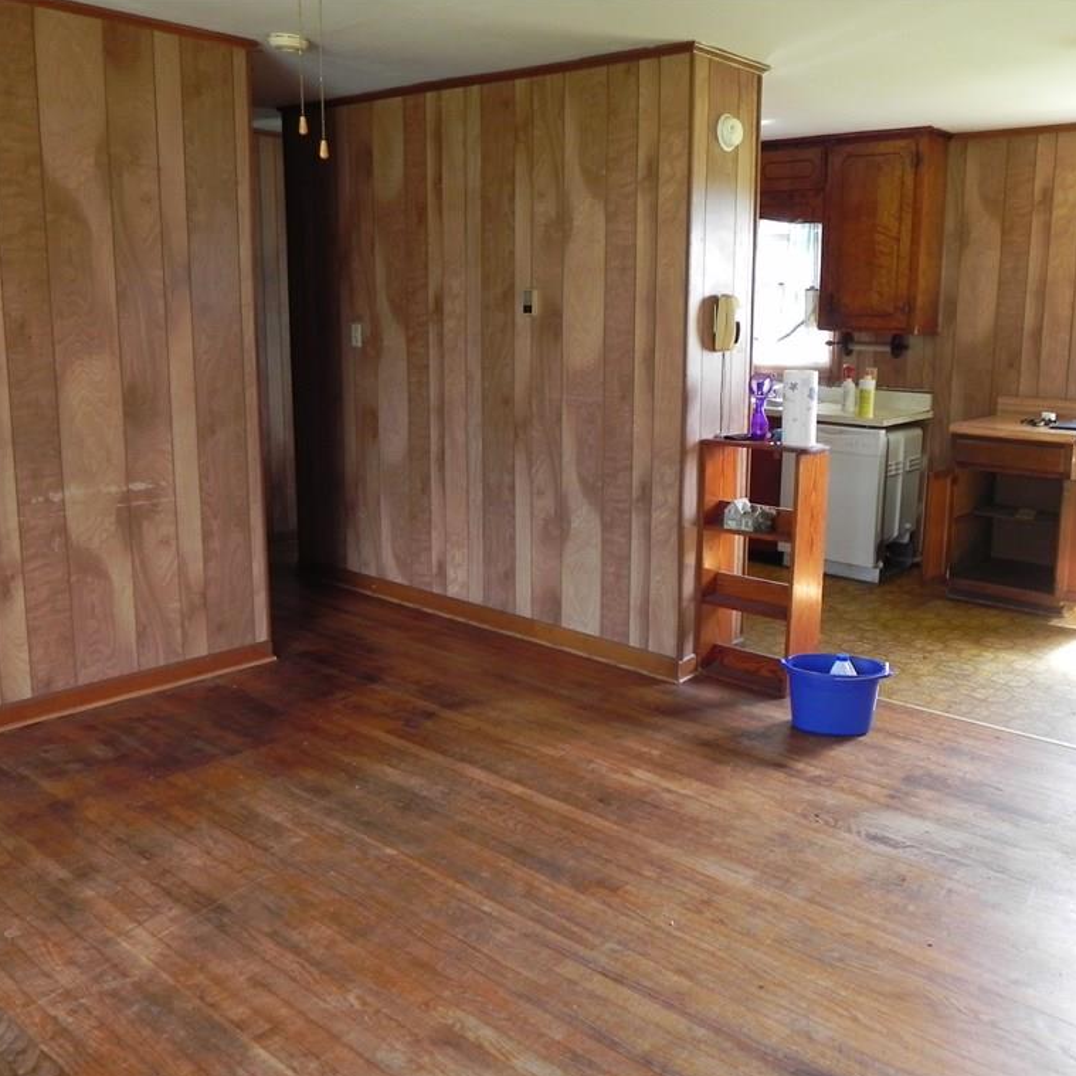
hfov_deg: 52.1
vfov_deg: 52.5
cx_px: 651
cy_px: 540
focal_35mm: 31
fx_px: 1090
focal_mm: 4.6
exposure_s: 1/30
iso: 180
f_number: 2.8
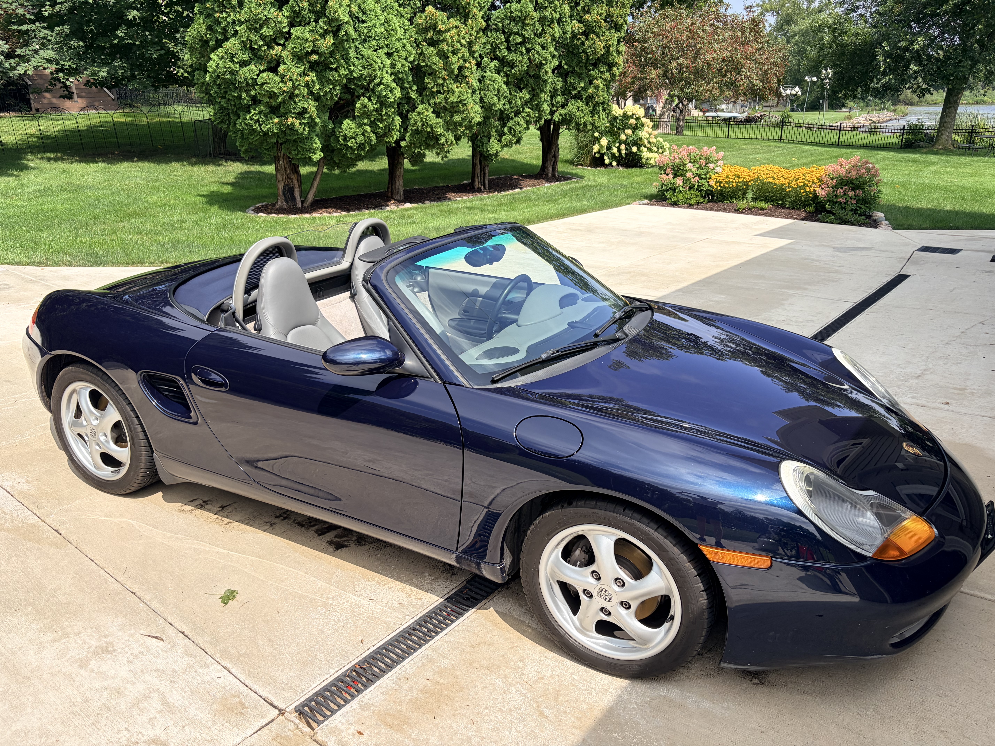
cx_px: 498
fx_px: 747
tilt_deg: -18.7
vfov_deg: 53.1
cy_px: 373
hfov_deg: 67.3
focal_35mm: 26
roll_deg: +1.8
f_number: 1.6
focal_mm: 5.96
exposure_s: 1/3125
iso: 50
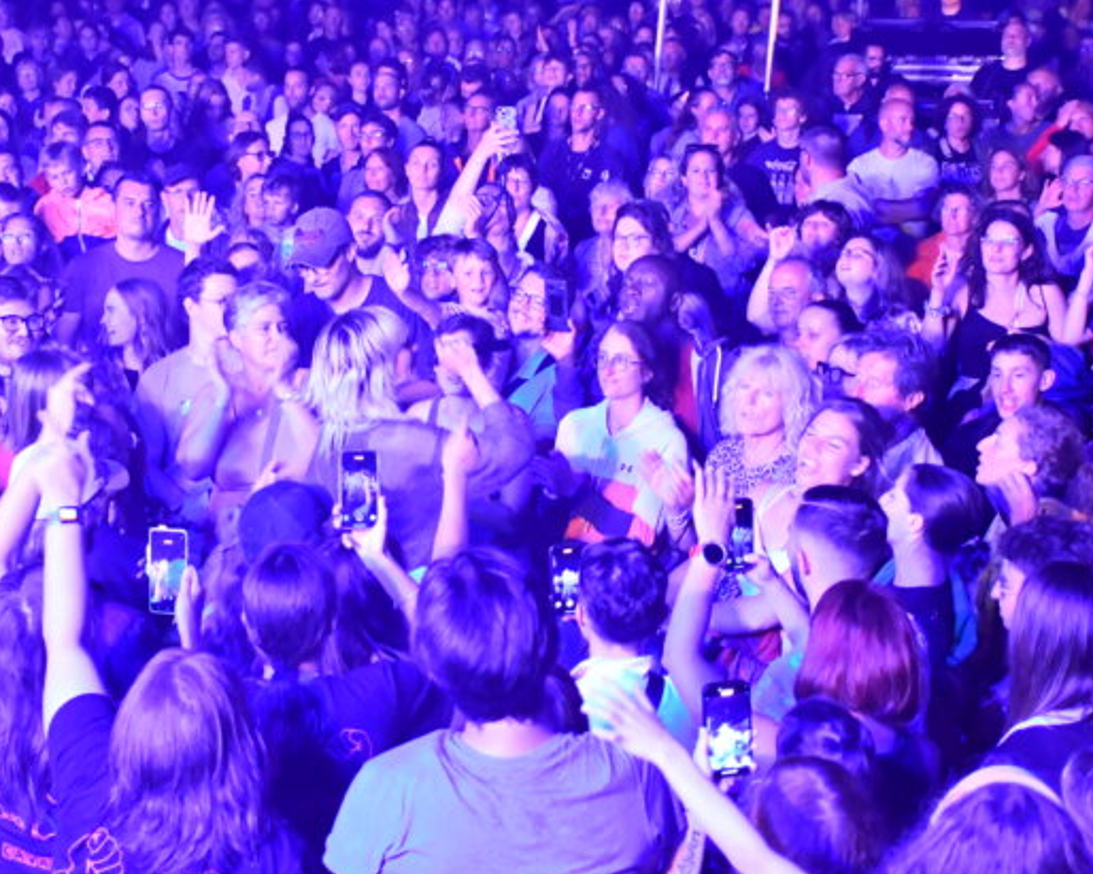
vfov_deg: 20.1
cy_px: 346
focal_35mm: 76
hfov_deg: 25.0
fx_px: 2458
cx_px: 417
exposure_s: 1/60
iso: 16000
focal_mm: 35
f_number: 4.2
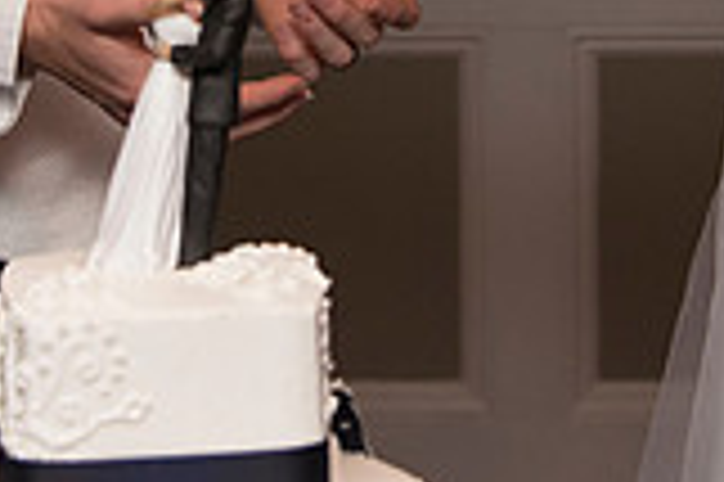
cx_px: 396
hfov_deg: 11.9
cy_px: -250
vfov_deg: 7.8
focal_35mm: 173
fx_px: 3476
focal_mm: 48
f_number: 4
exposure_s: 1/200
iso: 2000
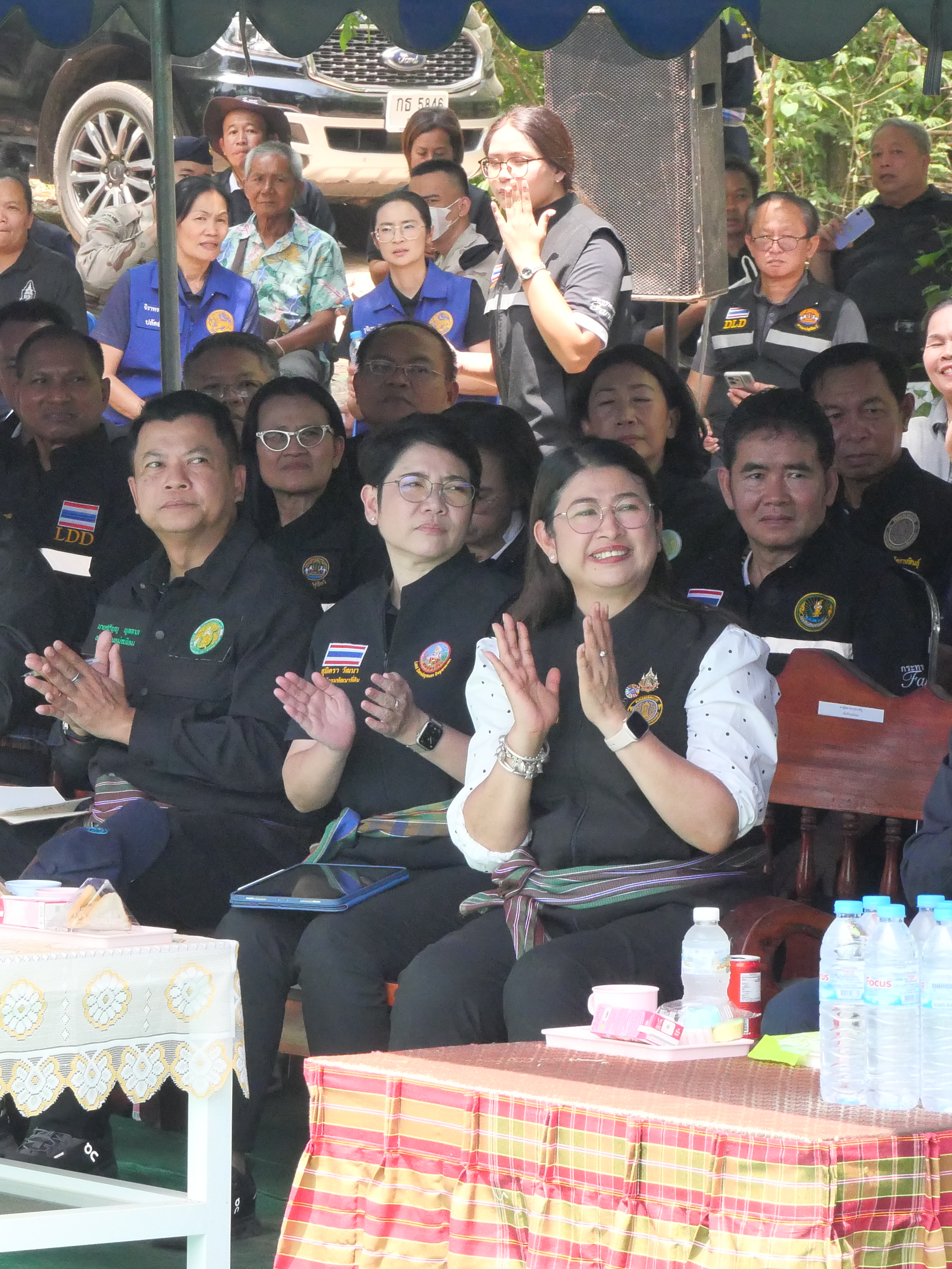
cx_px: 151
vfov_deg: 9.8
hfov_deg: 7.3
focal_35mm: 202
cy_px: 554
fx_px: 7407
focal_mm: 60
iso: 3200
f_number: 9
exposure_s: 1/500
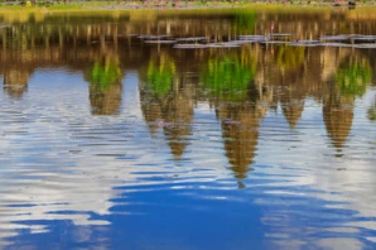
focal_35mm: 94
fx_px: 981
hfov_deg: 21.6
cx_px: 241
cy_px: -30
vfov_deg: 14.2
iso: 100
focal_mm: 35
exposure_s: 1/125
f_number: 11
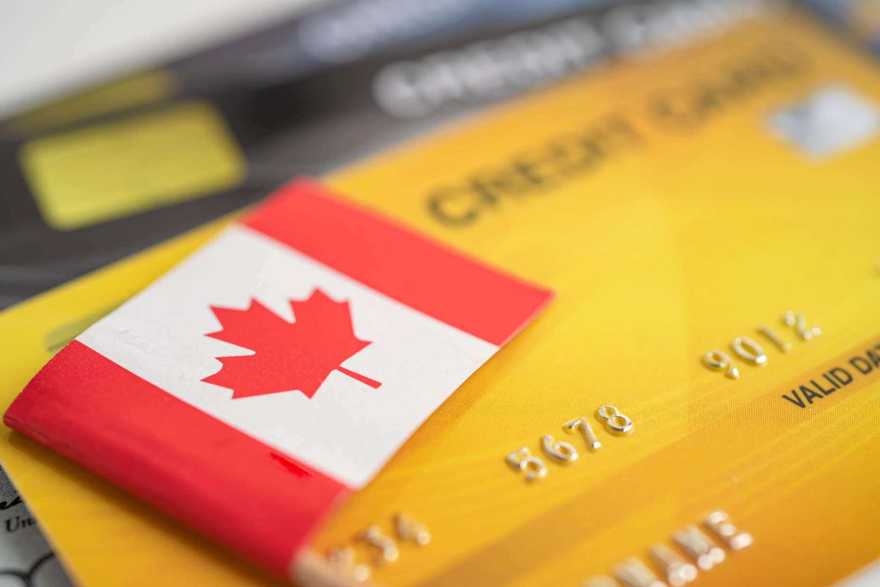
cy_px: 297
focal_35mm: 52
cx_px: 433
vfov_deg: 26.0
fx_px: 1271
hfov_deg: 38.2
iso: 100
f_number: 3.5
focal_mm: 50
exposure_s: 1/60
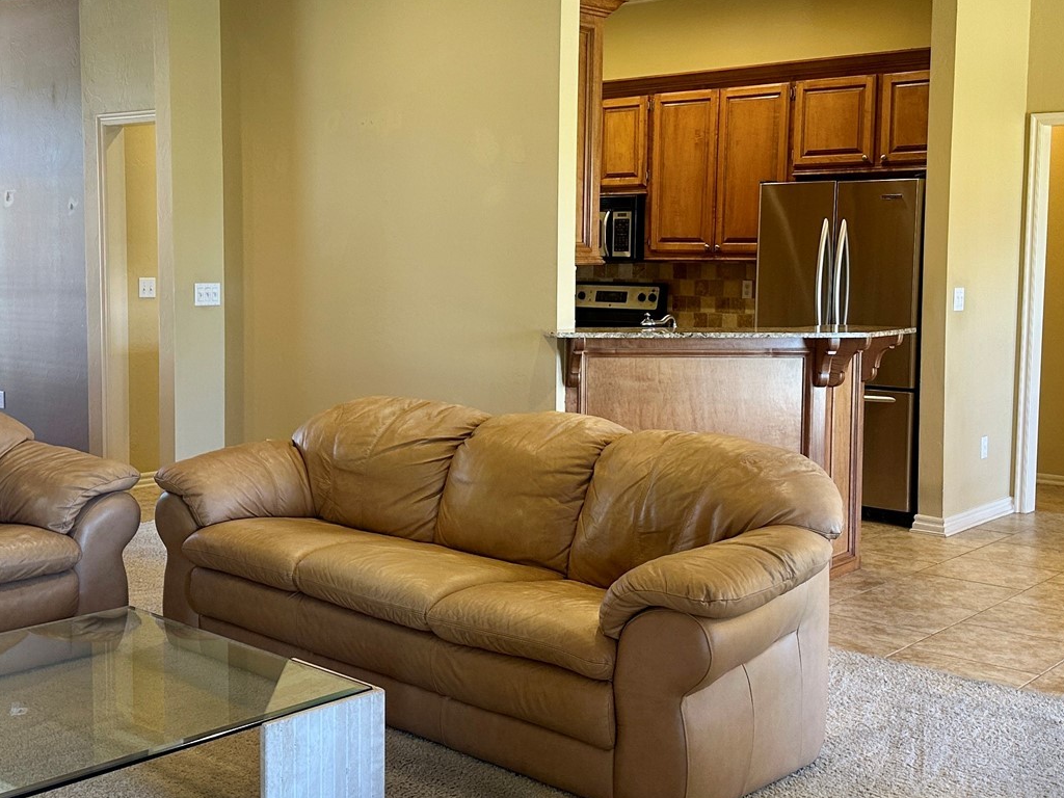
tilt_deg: -4.8
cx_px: 430
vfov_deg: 32.2
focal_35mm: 45
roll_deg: -0.5
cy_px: 360
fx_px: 1383
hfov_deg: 41.9
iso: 160
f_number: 1.78
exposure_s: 1/60
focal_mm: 6.86
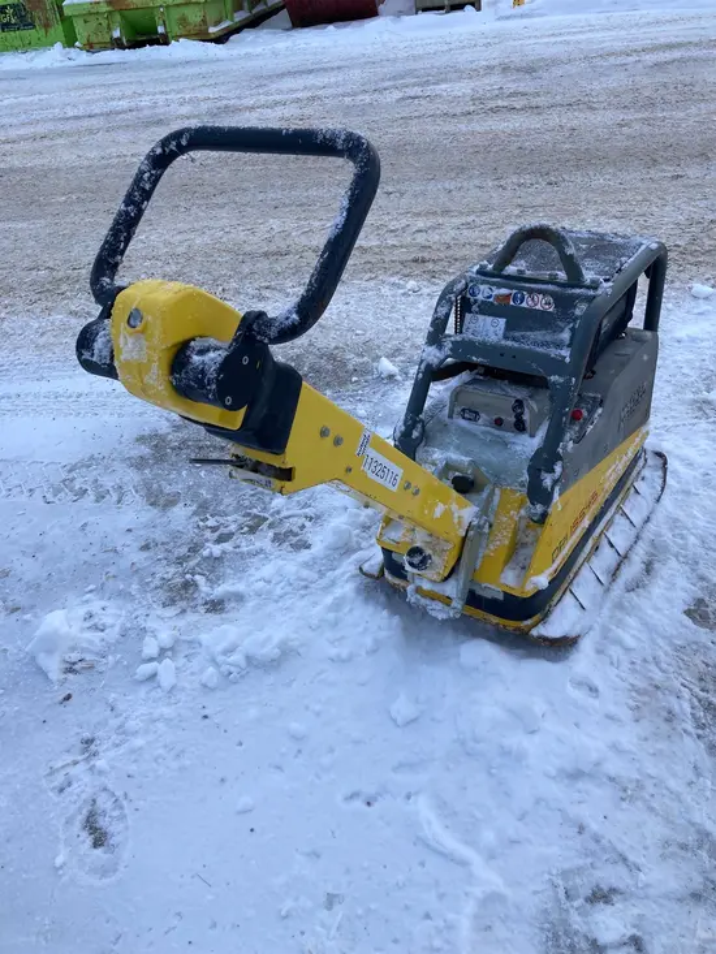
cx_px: 358
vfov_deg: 63.4
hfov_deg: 49.8
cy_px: 477
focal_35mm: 28
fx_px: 772
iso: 20
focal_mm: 3.99
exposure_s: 1/475
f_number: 1.8
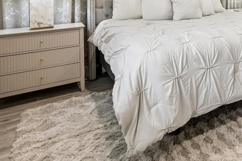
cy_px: -21
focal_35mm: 38
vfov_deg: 30.8
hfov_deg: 44.1
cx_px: 236
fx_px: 255
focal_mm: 15
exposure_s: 1/20
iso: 400
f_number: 8
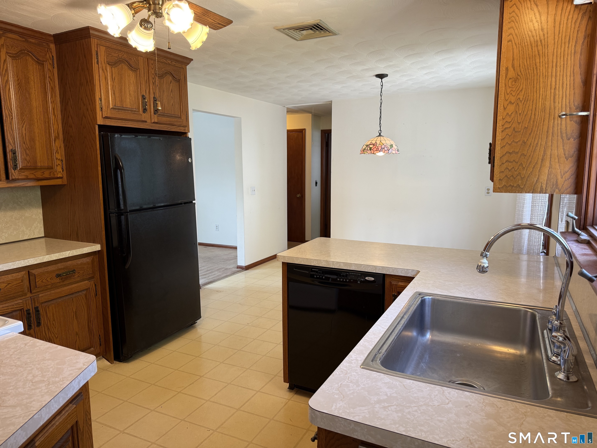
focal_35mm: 24
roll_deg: +0.3
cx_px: 298
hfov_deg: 71.6
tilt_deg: -8.9
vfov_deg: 56.8
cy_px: 224
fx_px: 414
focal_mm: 6.76
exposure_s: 1/120
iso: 160
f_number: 1.78
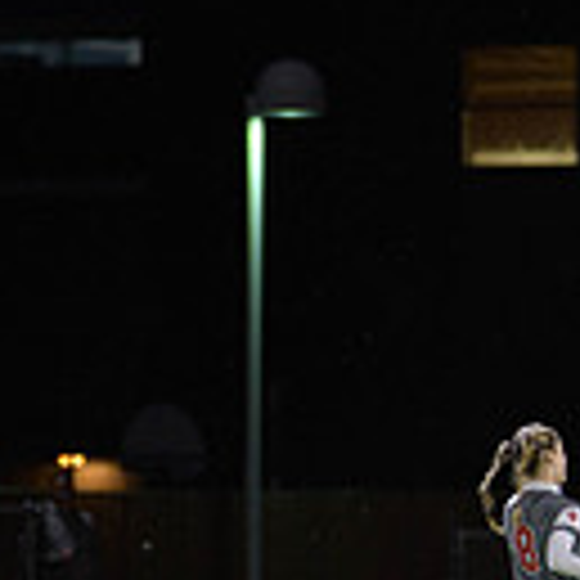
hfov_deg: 2.3
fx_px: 14540
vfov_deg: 2.3
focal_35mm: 767
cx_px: 854
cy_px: 663
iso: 1250
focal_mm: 200
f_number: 2.8
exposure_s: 1/200
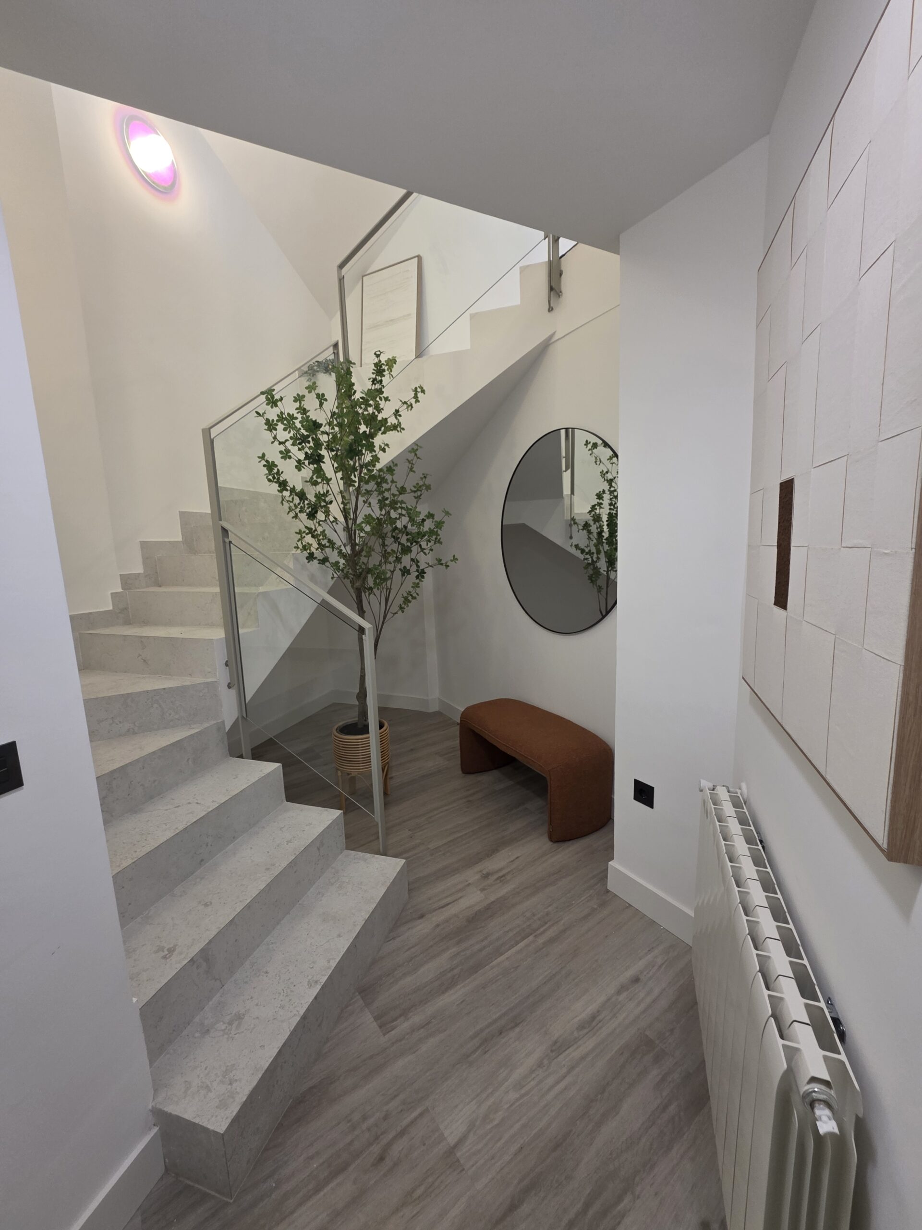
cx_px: 461
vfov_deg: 106.2
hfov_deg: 89.9
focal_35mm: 13
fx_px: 462
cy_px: 615
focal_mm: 2.2
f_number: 1.9
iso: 160
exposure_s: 1/50
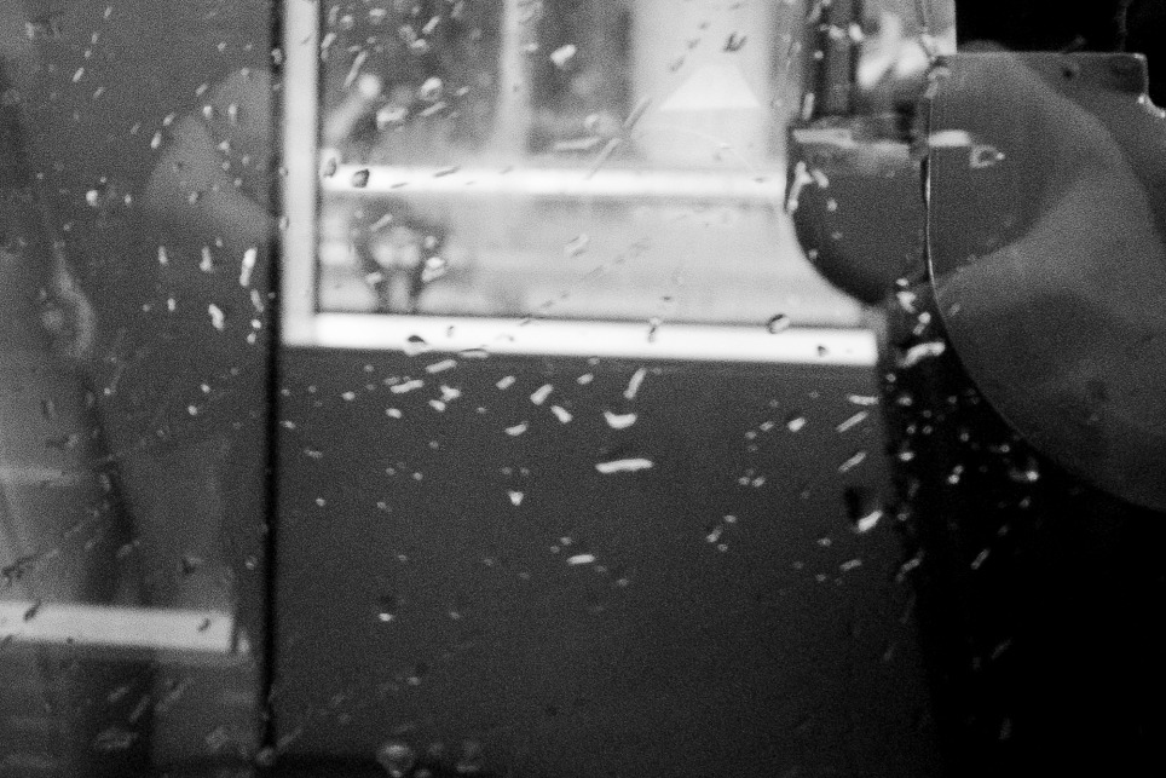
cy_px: 196
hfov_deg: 21.7
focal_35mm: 88
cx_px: -166
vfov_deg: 15.5
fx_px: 2850
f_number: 4.5
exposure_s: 1/320
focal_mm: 17
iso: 6400
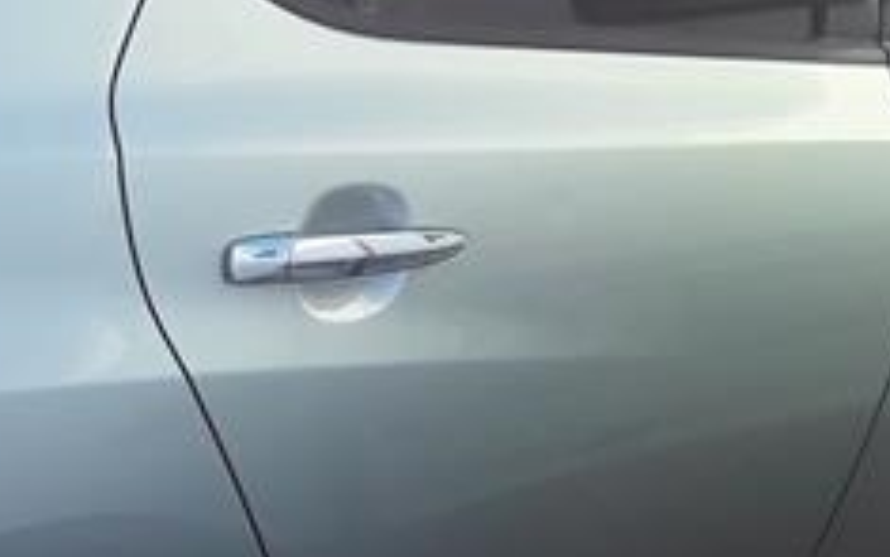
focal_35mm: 81
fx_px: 1965
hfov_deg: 24.0
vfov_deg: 16.0
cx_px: -61
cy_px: 417
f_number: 1.9
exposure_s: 1/316
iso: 40
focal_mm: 2.91
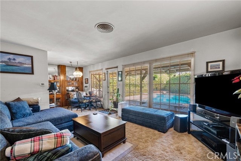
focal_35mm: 14
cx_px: 120
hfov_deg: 104.2
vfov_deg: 81.2
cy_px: 80
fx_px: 94
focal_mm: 14
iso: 250
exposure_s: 1
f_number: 9
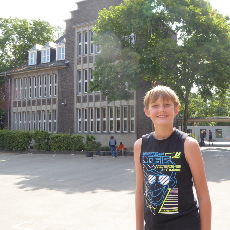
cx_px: 127
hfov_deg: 44.9
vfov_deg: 44.9
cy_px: 108
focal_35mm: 37
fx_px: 278
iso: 80
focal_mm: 5
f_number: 3.5
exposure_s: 1/200
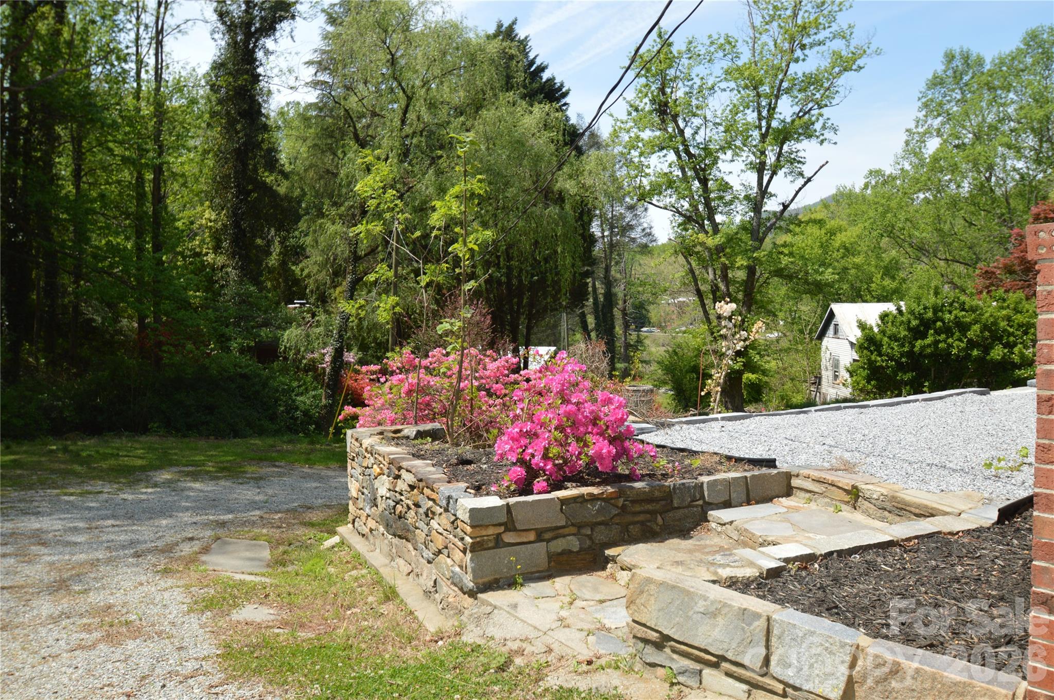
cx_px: 527
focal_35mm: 26
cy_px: 350
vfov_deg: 50.3
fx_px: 746
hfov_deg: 70.5
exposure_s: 1/200
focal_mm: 17
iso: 100
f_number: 7.1
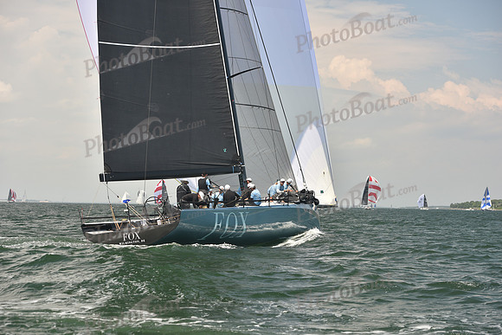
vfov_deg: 19.5
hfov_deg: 28.8
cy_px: 168
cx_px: 251
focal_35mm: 70
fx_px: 976
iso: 250
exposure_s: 1/640
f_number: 5
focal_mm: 70
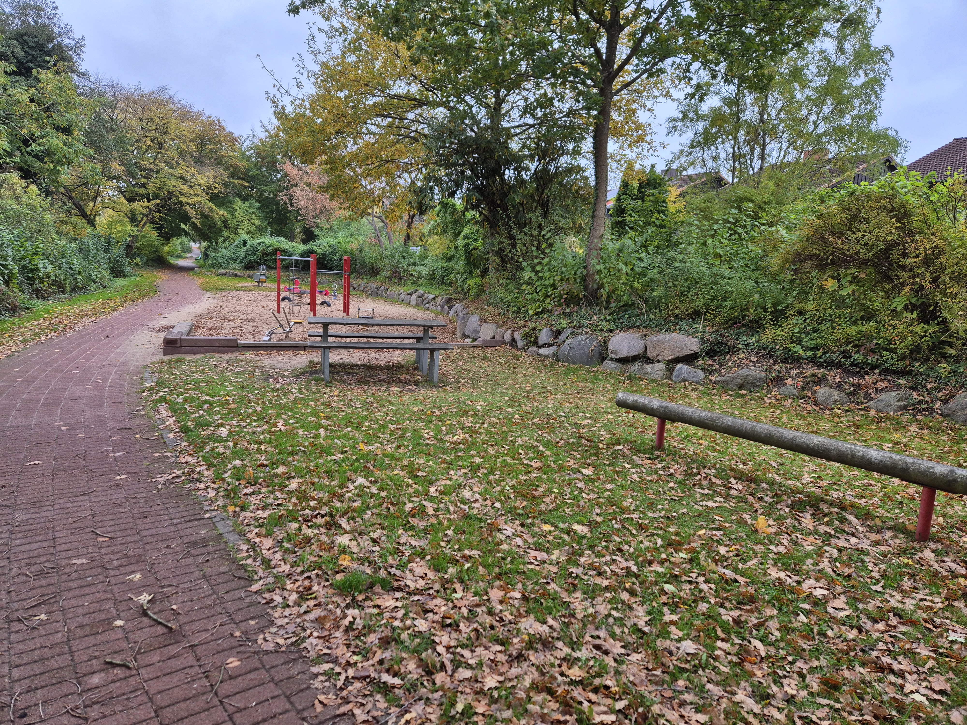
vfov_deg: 58.9
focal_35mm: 23
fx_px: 643
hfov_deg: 73.9
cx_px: 484
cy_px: 362
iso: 125
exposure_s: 1/180
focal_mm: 5.4
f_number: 1.8
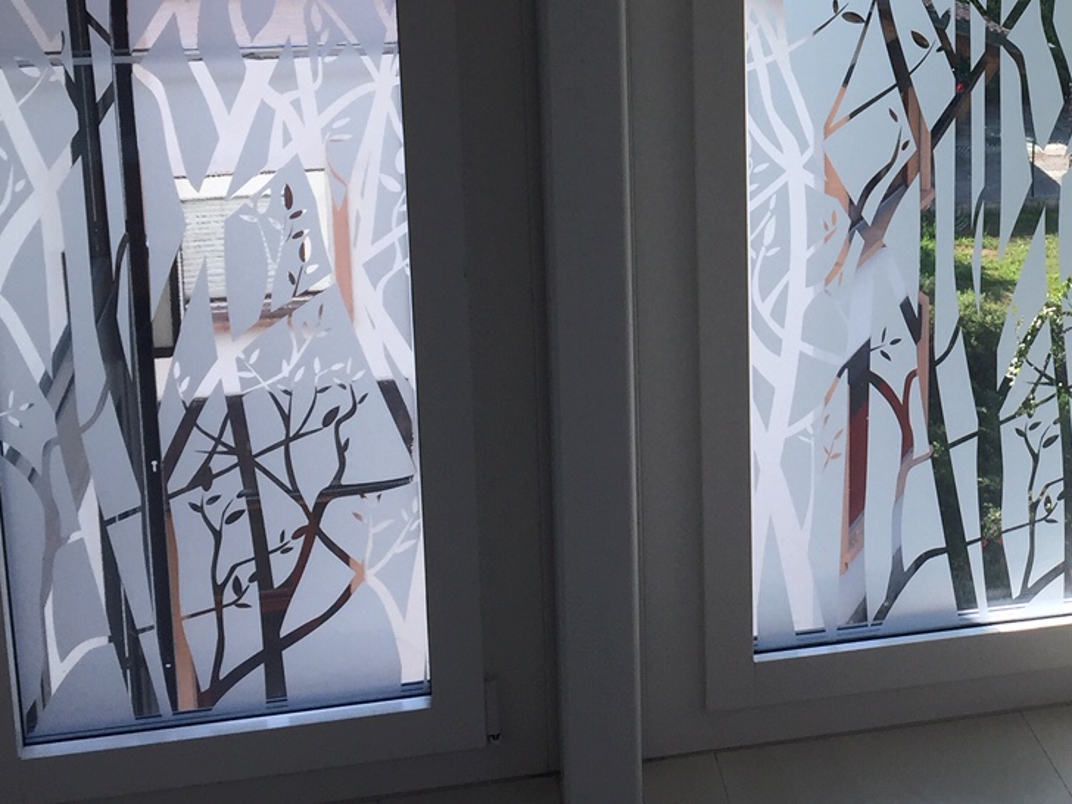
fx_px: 2013
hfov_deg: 28.5
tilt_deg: -13.1
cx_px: 991
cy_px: 106
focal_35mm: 65
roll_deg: -1.1
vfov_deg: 22.1
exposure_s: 1/471
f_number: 2.2
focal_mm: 4.15
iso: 32
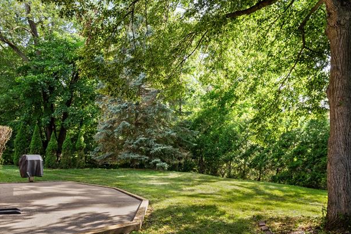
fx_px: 271
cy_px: 144
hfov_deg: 65.3
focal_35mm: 28
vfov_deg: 46.2
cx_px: 145
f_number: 9
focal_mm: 16.5
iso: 250
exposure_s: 1/25
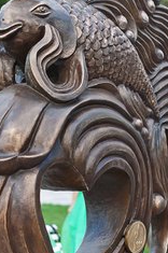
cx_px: 55
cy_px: 157
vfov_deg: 13.4
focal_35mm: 153
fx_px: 1074
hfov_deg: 8.9
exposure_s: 1/400
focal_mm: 50
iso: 100
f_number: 2.8
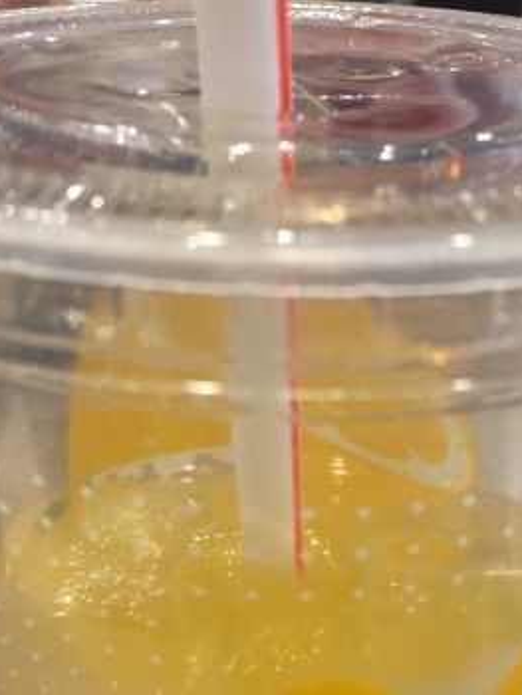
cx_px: 352
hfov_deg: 25.1
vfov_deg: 31.9
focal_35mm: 58
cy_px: 598
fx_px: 1165
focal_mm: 4.15
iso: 64
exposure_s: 1/33
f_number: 2.2
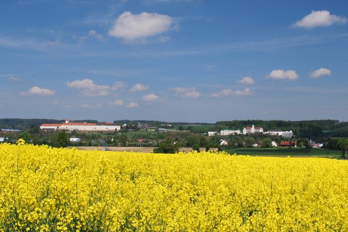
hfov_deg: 49.6
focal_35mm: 39
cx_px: 174
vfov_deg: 34.2
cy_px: 116
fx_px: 377
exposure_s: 1/160
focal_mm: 26
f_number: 9
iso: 200
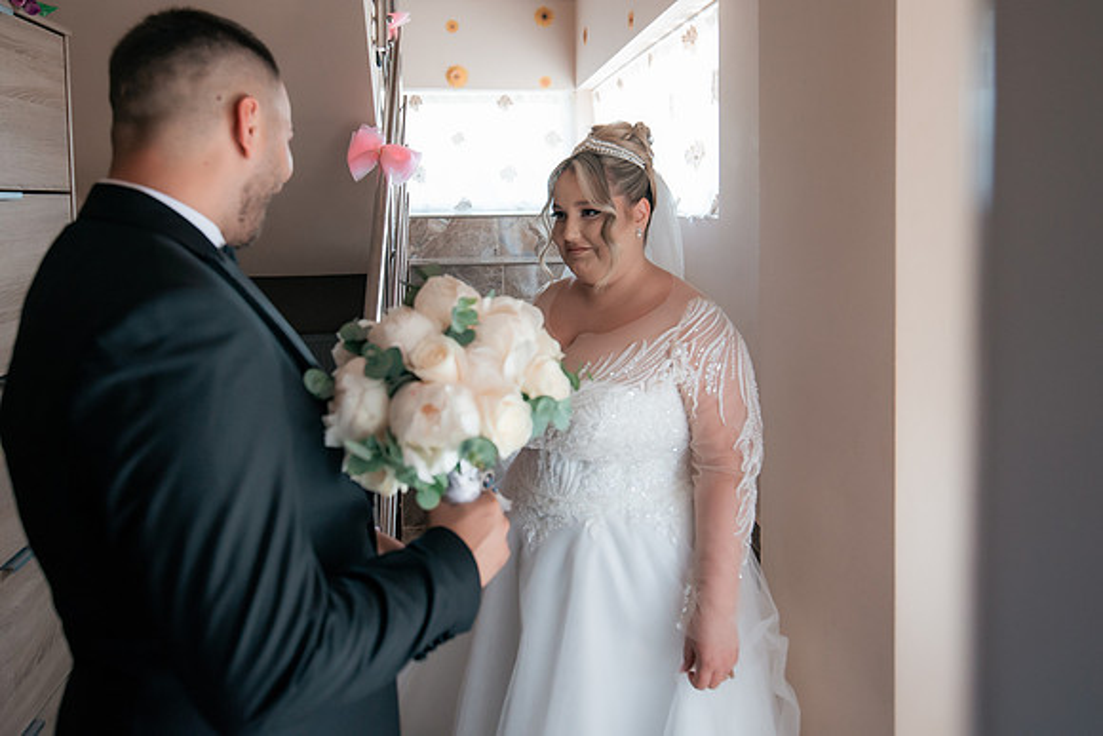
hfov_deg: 67.3
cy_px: 262
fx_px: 829
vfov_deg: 47.3
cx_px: 552
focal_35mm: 27
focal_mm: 21
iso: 1600
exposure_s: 1/500
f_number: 3.2
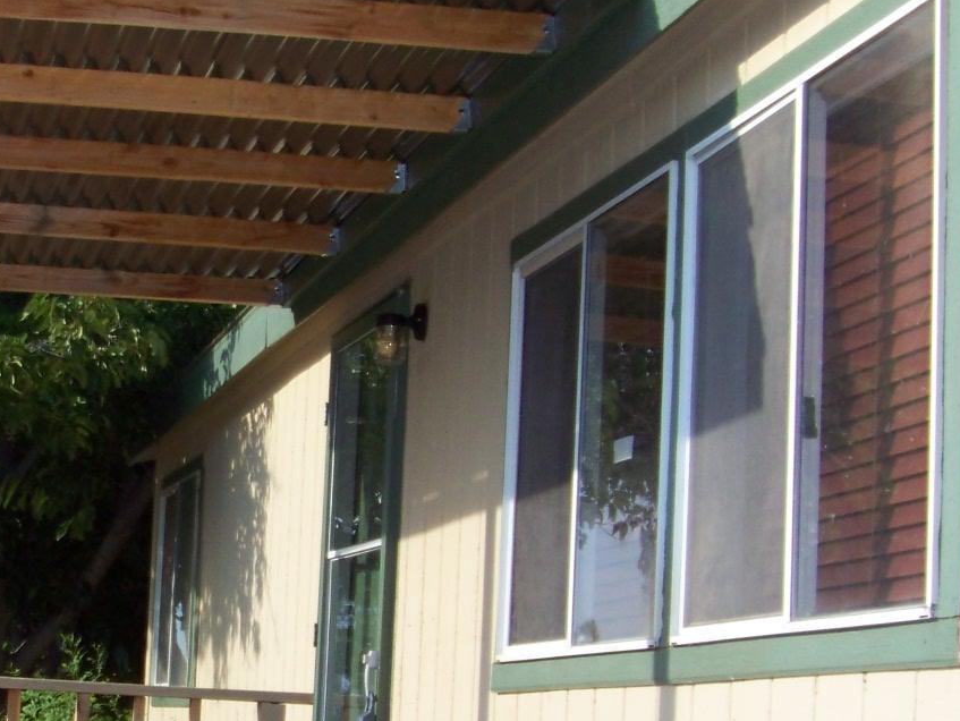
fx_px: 2414
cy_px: 487
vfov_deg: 16.9
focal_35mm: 87
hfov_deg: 22.3
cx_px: 246
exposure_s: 1/1000
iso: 69
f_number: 2.8
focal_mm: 5.85
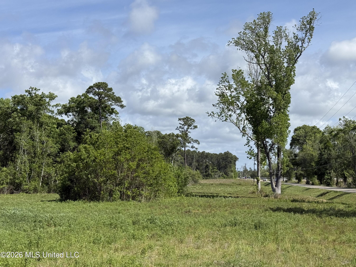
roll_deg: +0.3
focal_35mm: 48
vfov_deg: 30.3
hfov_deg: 39.7
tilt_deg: +4.9
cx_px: 178
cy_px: 134
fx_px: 494
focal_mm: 6.76
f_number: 1.78
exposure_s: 1/6536
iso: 64
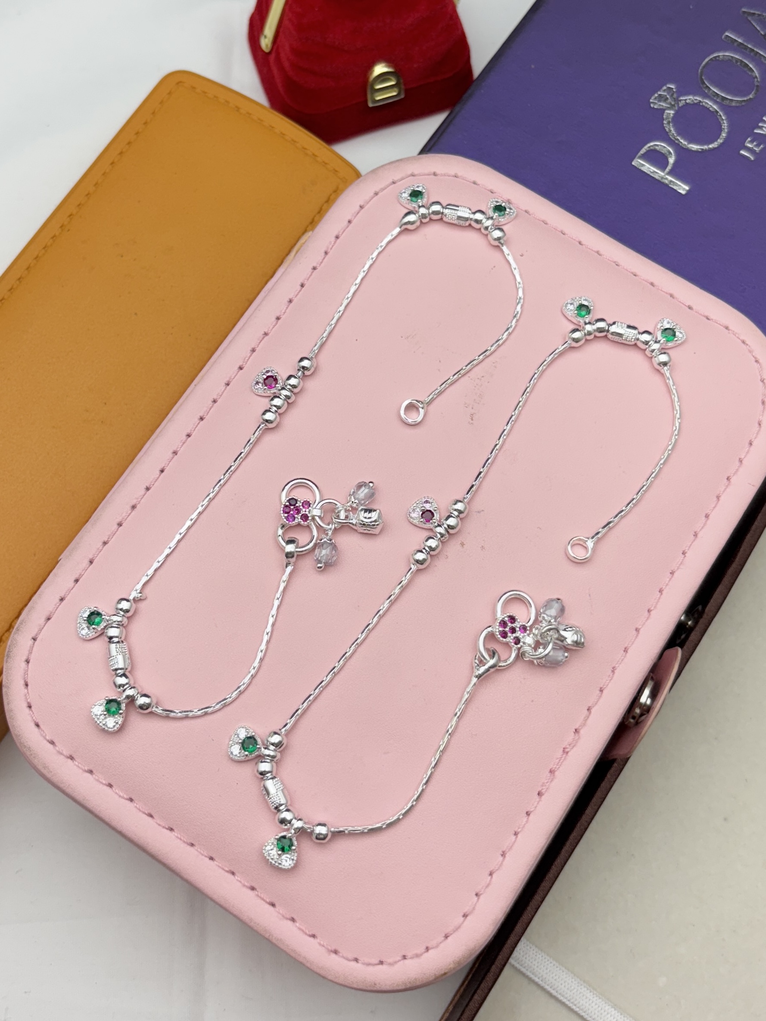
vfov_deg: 67.3
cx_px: 383
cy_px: 510
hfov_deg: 53.1
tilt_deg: -70.7
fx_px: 767
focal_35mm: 26
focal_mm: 5.96
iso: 40
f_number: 1.6
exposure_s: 1/100
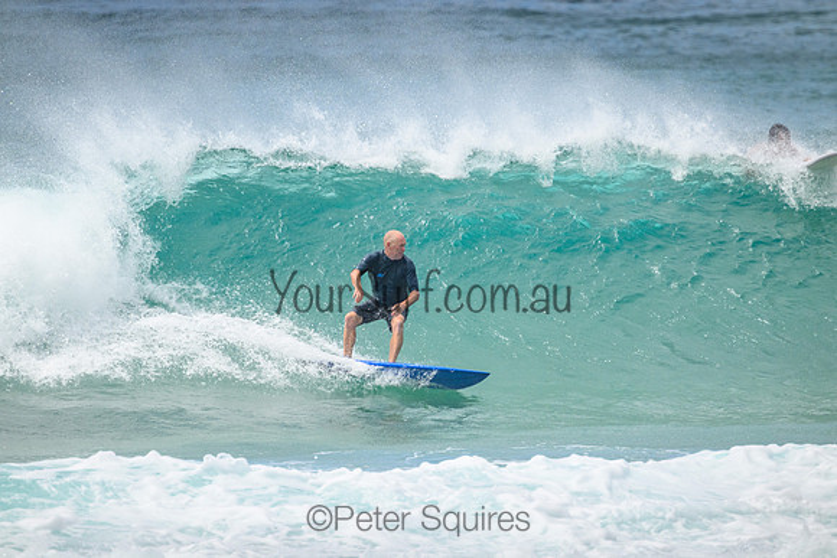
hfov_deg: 2.6
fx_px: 18603
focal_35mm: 800
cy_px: 279
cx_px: 418
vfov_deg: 1.7
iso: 1250
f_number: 11
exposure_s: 1/3200
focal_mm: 800
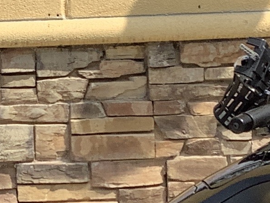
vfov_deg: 8.6
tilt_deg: -10.5
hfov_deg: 11.5
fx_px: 1342
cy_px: 139
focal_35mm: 172
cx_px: 79
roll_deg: +2.5
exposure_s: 1/1294
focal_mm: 3.3
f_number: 2.4
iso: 25
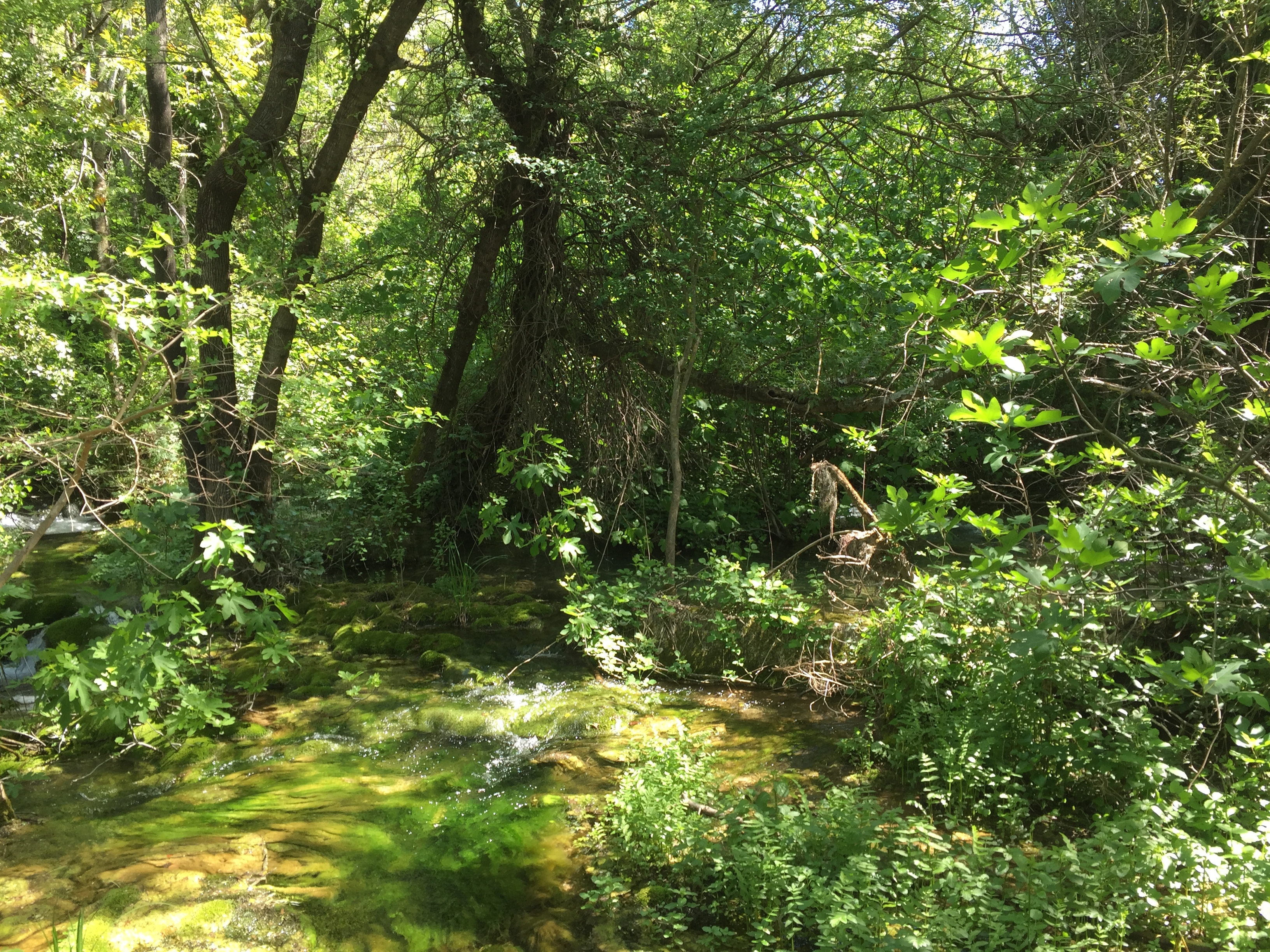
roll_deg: +0.5
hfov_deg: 61.7
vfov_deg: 48.2
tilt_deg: -3.4
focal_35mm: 29
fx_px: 1064
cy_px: 476
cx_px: 635
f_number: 2.2
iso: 32
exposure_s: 1/122
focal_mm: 4.15
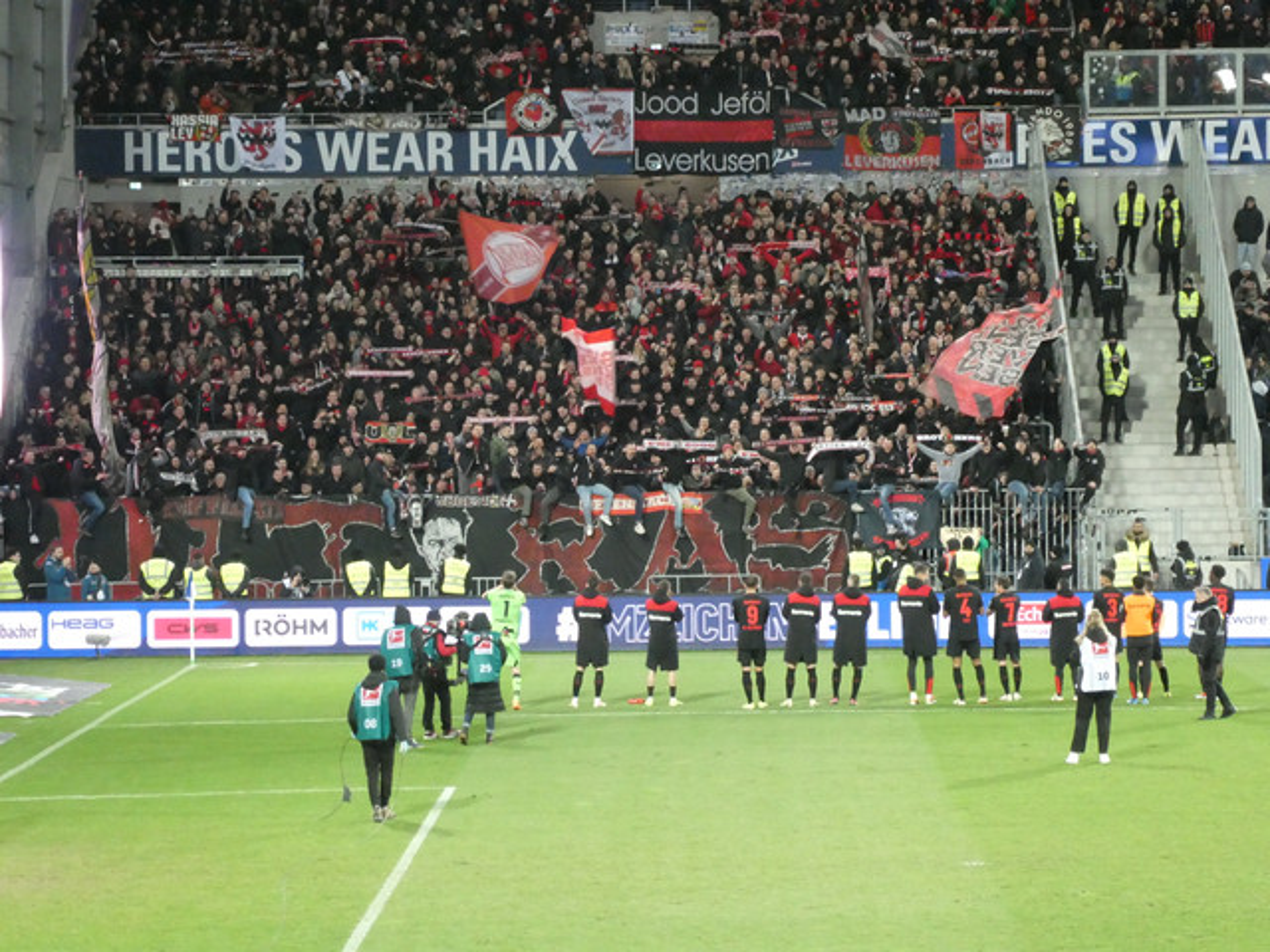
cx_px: 635
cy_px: 476
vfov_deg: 11.0
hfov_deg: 14.6
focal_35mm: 135
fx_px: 4953
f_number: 5.3
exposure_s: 1/80
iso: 1250
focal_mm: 24.2
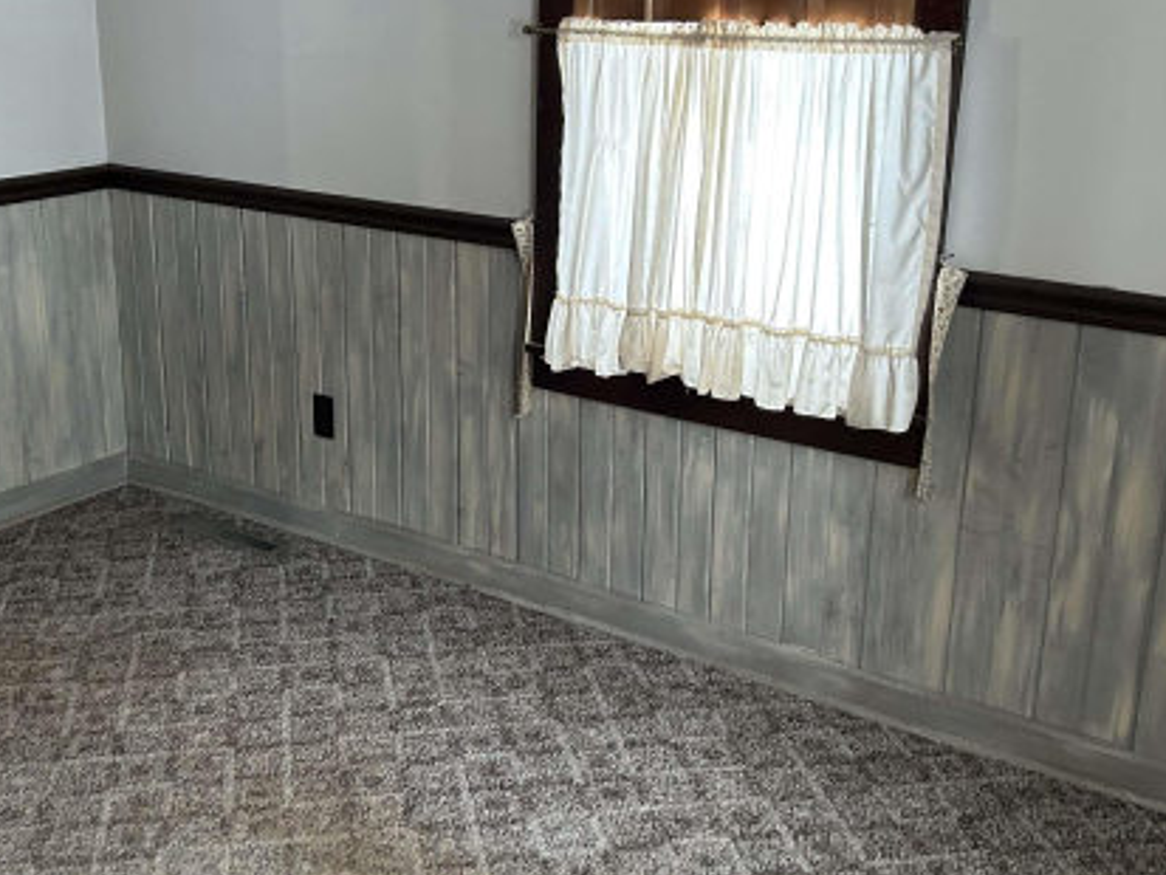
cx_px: 518
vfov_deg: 34.3
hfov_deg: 44.7
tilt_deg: -17.6
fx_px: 1415
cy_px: 404
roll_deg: -0.4
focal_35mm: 42
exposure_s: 1/60
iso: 200
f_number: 1.5
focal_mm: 5.7
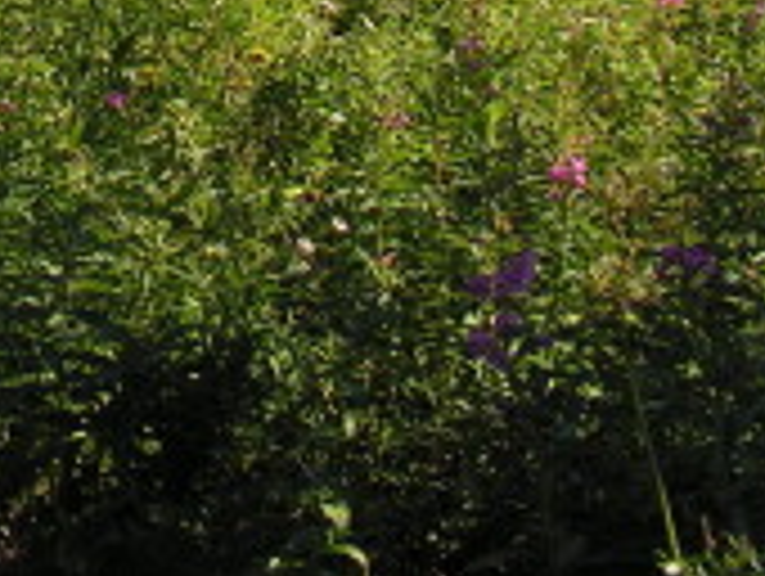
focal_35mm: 107
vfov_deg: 13.2
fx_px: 2368
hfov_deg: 18.0
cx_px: 22
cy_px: -270
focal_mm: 6
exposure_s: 1/320
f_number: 4.8
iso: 64
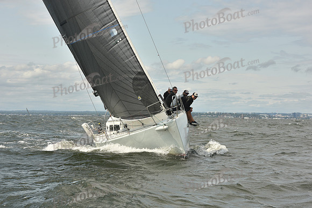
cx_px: 156
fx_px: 780
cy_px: 104
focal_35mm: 90
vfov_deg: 15.2
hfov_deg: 22.6
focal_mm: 90
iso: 250
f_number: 10
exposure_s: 1/800
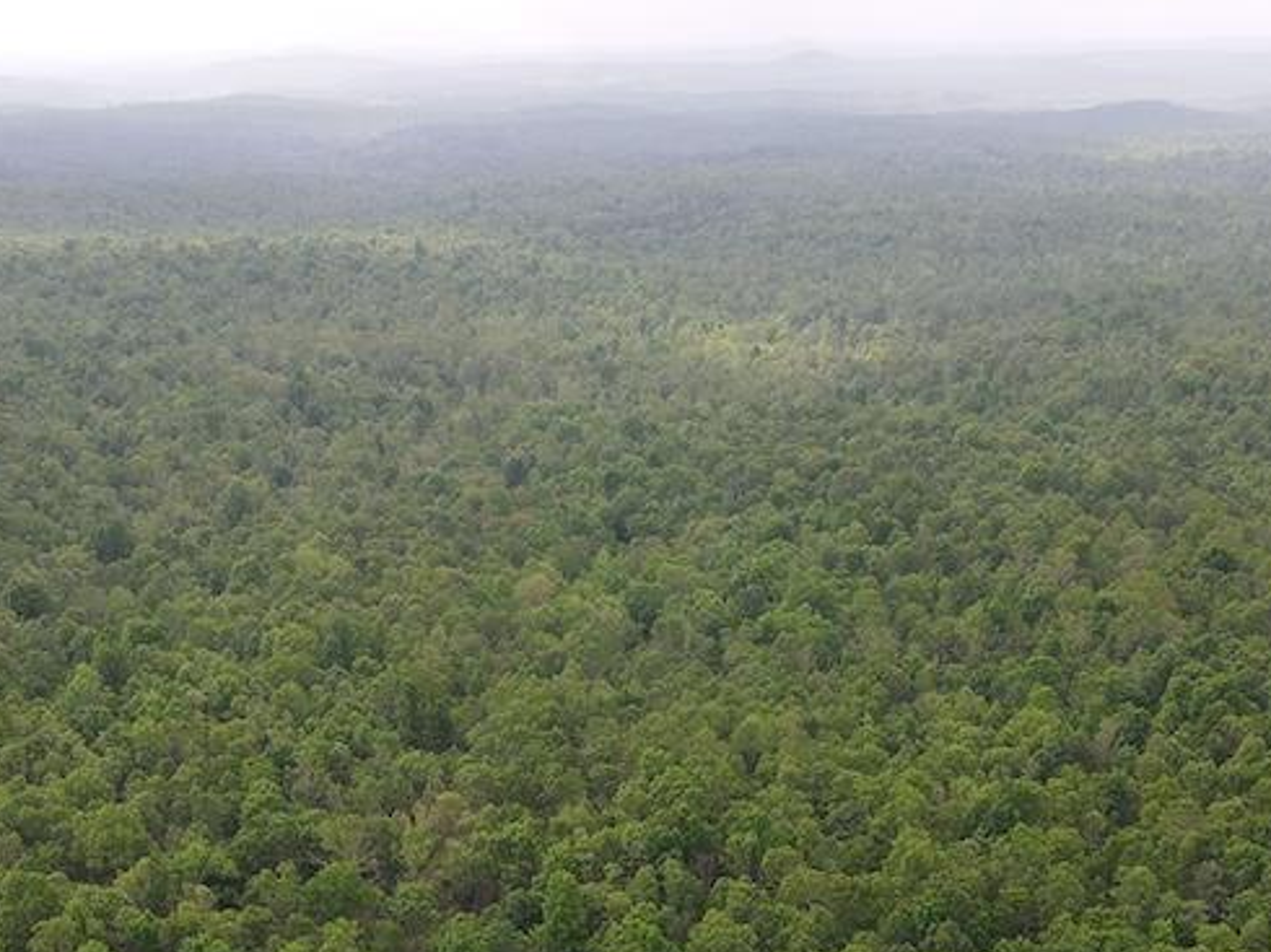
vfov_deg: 28.4
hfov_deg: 38.8
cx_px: 532
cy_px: 877
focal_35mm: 49
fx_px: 1798
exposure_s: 1/20
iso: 100
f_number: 2.8
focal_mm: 4.5
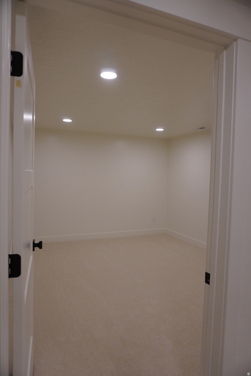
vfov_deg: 73.7
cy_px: 188
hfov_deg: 53.1
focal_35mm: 24
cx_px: 126
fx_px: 251
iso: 400
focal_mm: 16
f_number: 4
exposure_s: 1/160
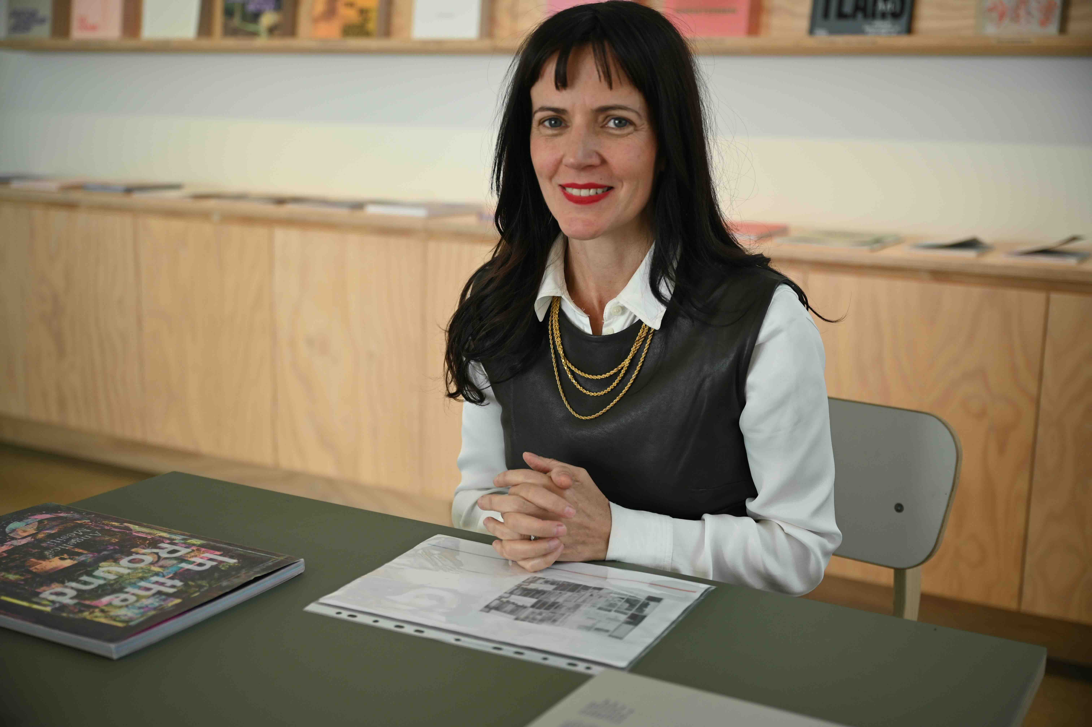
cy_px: 364
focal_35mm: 43
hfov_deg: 45.5
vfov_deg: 31.1
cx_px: 546
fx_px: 1303
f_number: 2.8
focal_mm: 43
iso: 400
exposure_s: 1/160
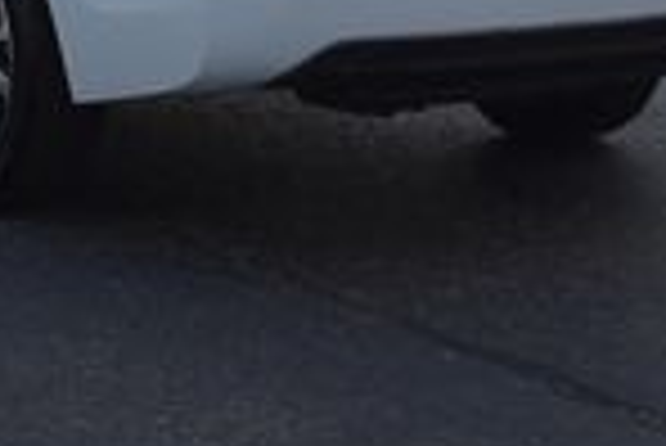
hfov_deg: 9.9
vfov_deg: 6.5
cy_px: -403
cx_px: 266
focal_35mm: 207
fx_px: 3833
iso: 100
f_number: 8
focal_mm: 32
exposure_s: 1/250
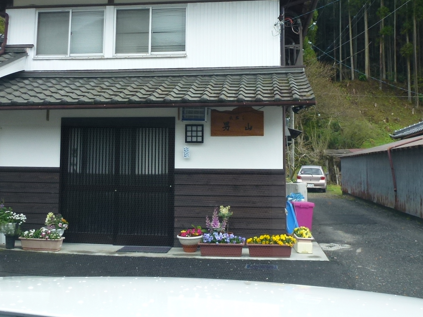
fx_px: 489
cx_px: 193
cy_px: 120
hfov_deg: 46.7
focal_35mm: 40
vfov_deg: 35.8
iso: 100
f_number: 3.3
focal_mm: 4.3
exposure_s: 1/100
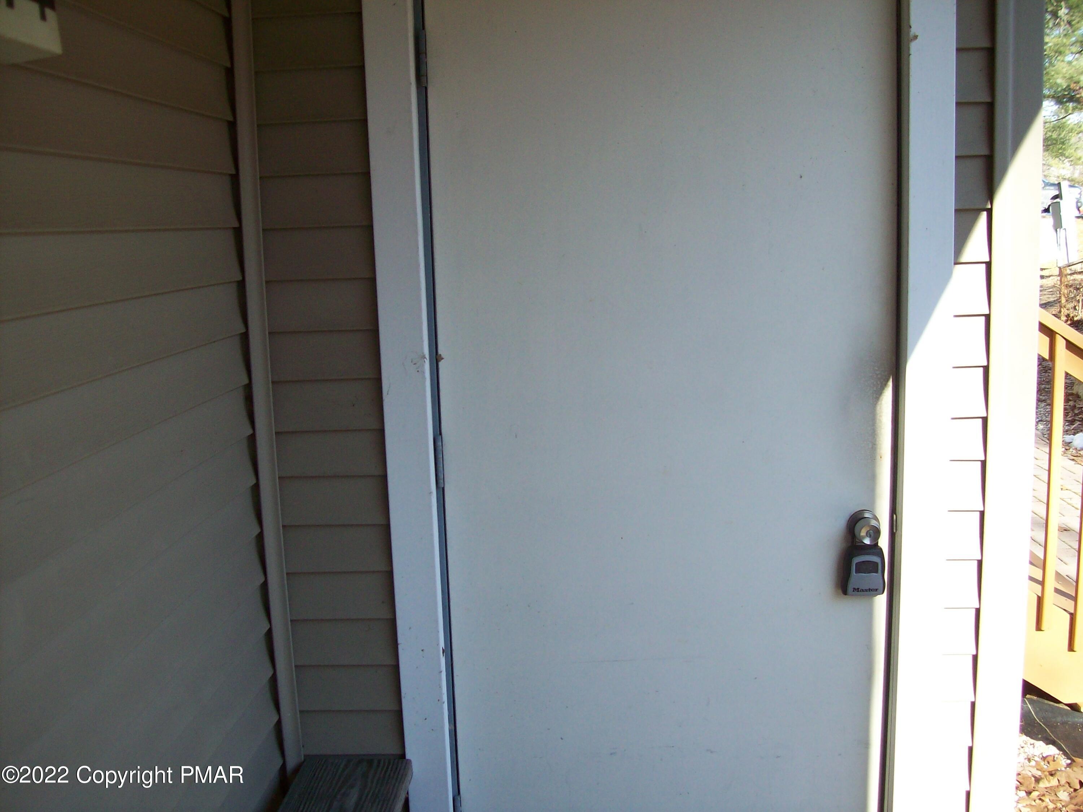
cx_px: 542
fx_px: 1126
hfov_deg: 51.4
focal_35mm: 36
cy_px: 406
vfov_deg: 39.7
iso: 80
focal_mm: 6
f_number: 2.7
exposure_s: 1/172
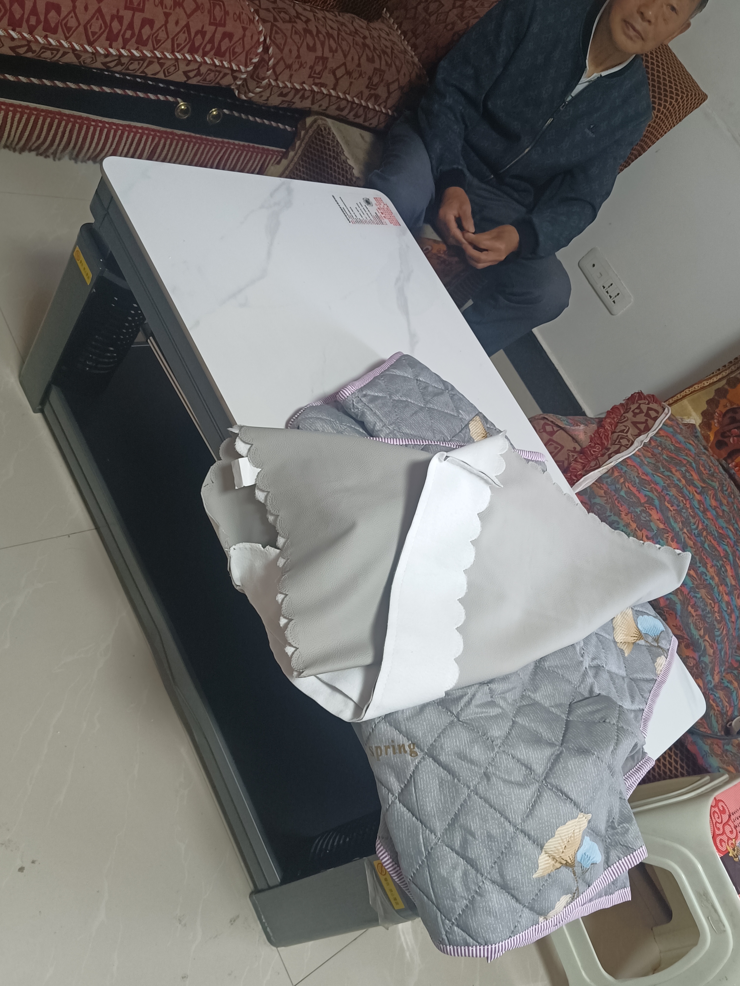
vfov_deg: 65.3
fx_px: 770
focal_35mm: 27
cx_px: 370
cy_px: 493
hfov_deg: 51.4
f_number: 1.9
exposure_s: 1/33.3
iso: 1960
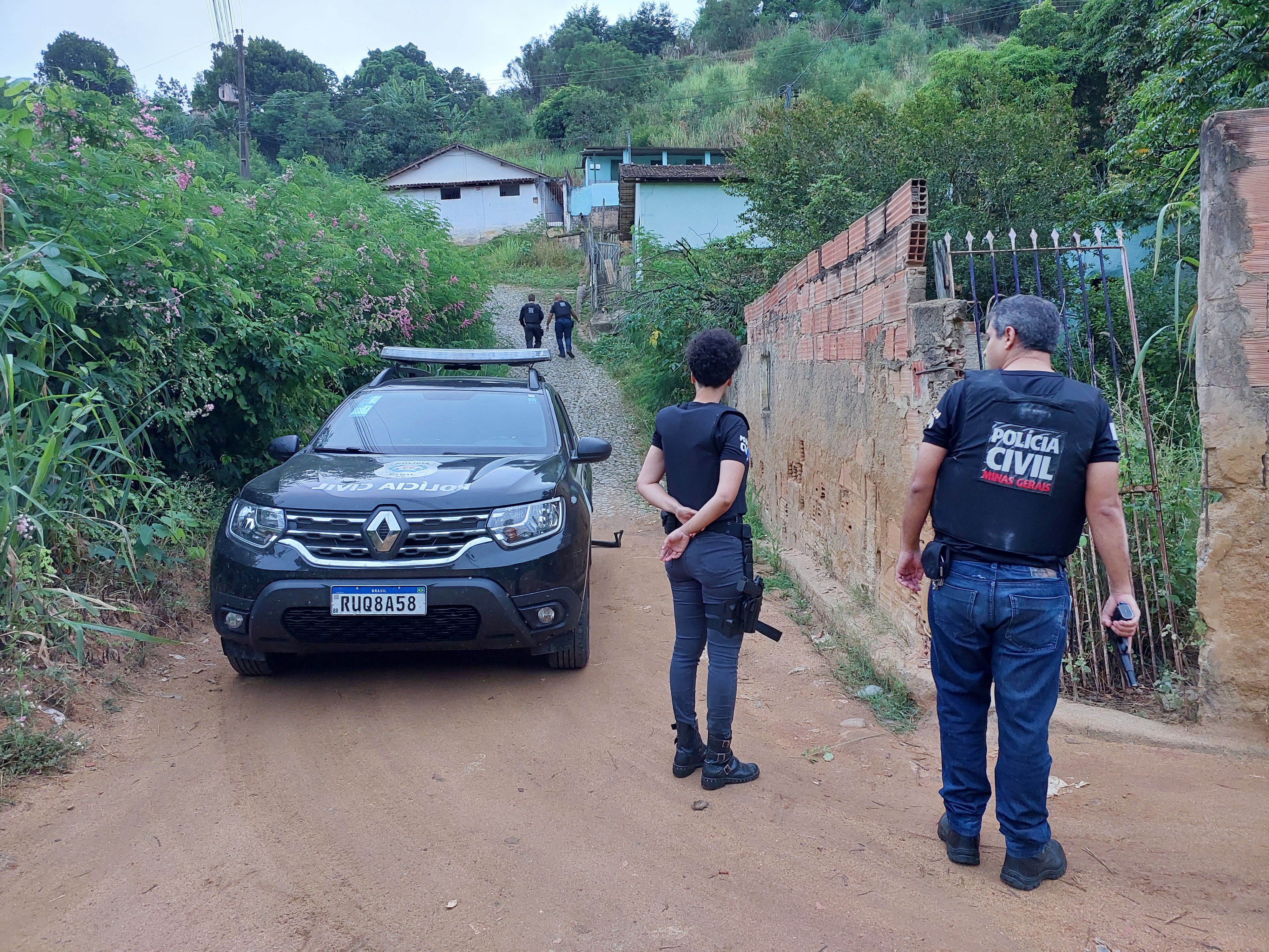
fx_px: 843
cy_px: 476
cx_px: 634
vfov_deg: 58.9
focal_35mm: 23
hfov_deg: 73.9
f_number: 1.8
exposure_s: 1/60
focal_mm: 5.06
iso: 200
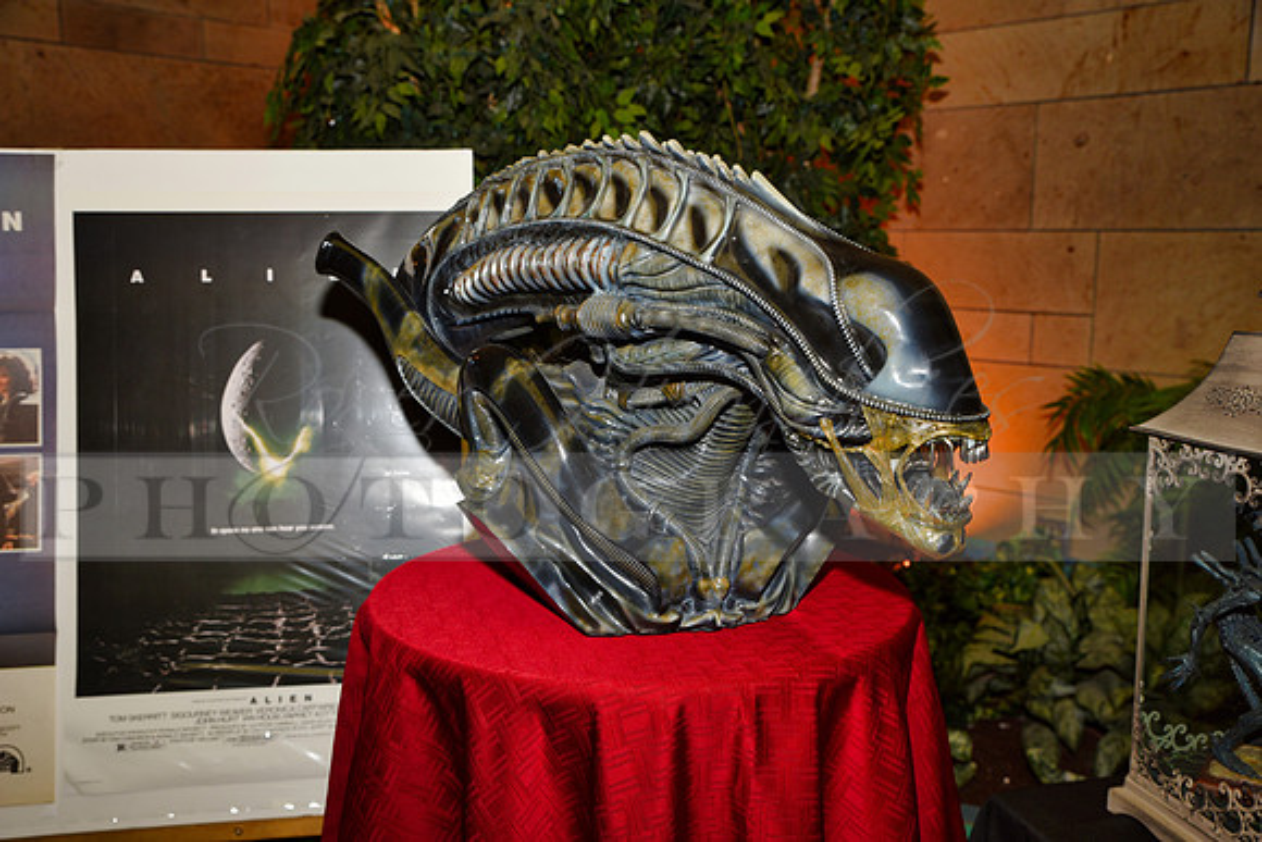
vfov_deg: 37.9
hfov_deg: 54.4
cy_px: 421
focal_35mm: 35
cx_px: 631
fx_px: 1227
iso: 200
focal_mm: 35
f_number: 5
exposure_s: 1/60
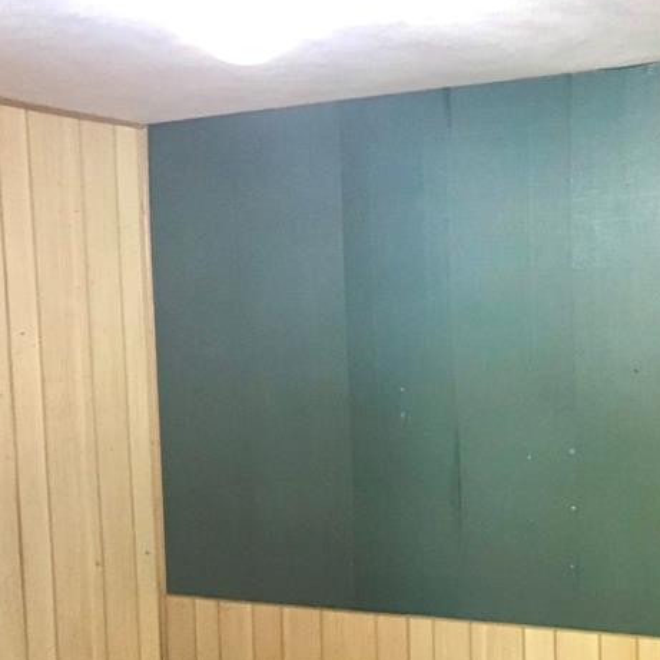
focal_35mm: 55
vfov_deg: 30.7
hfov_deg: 29.4
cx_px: 630
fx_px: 1186
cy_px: 462
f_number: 1.8
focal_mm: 3.99
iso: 200
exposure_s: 1/30
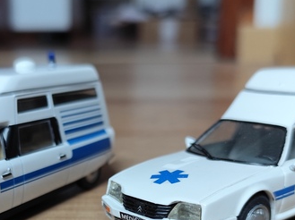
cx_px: 91
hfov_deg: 34.0
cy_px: 207
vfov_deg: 25.1
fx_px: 477
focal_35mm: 56
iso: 1000
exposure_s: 1/50
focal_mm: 6.19
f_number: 1.65
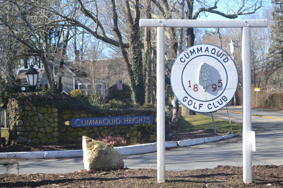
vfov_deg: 20.2
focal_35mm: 68
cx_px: 142
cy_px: 94
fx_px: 531
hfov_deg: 29.9
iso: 100
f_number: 5.6
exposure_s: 1/125
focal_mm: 45
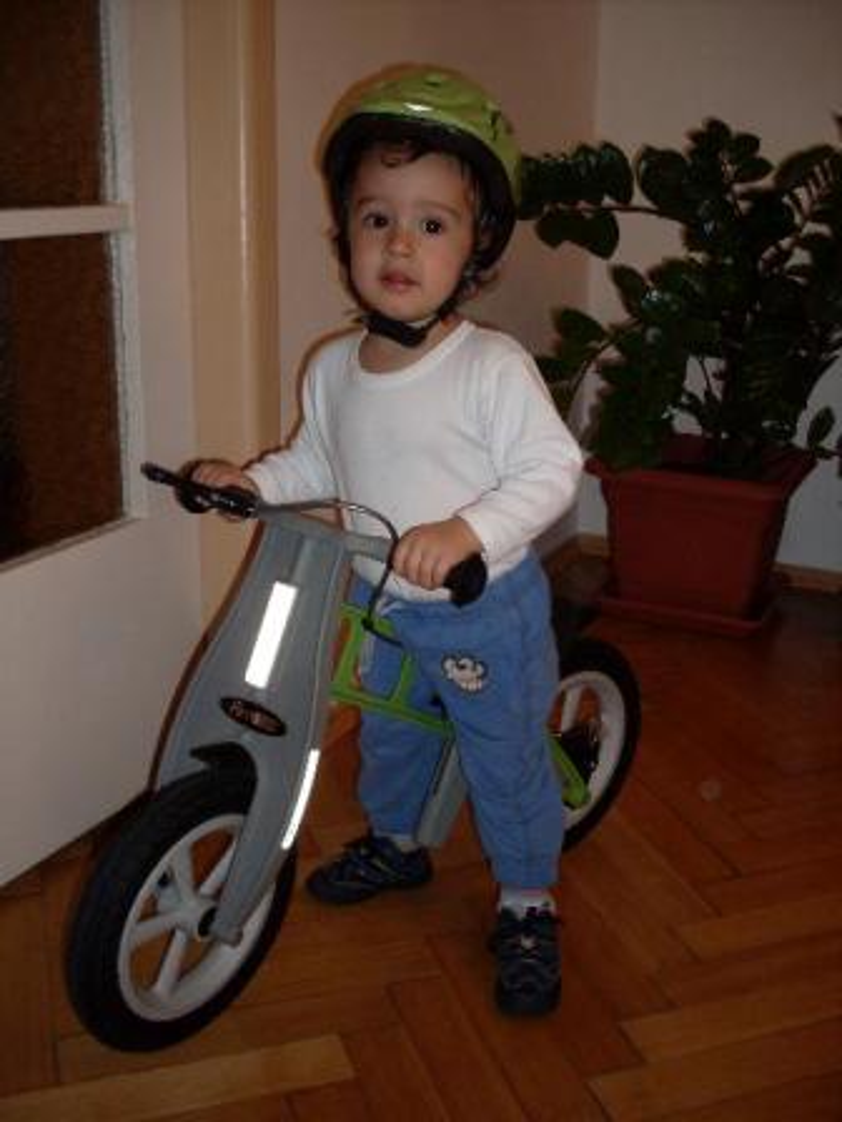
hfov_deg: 37.7
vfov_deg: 49.0
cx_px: 421
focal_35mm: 38
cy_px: 561
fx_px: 1232
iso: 100
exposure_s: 1/45
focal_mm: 6.3
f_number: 2.8
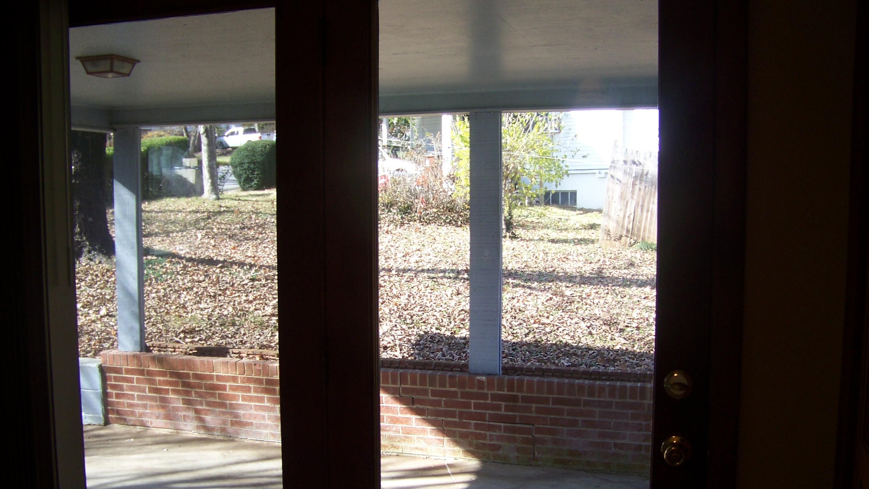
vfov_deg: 29.6
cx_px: 439
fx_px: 922
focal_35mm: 40
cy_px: 309
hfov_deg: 50.5
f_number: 2.8
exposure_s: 1/100
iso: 64
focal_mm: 5.85
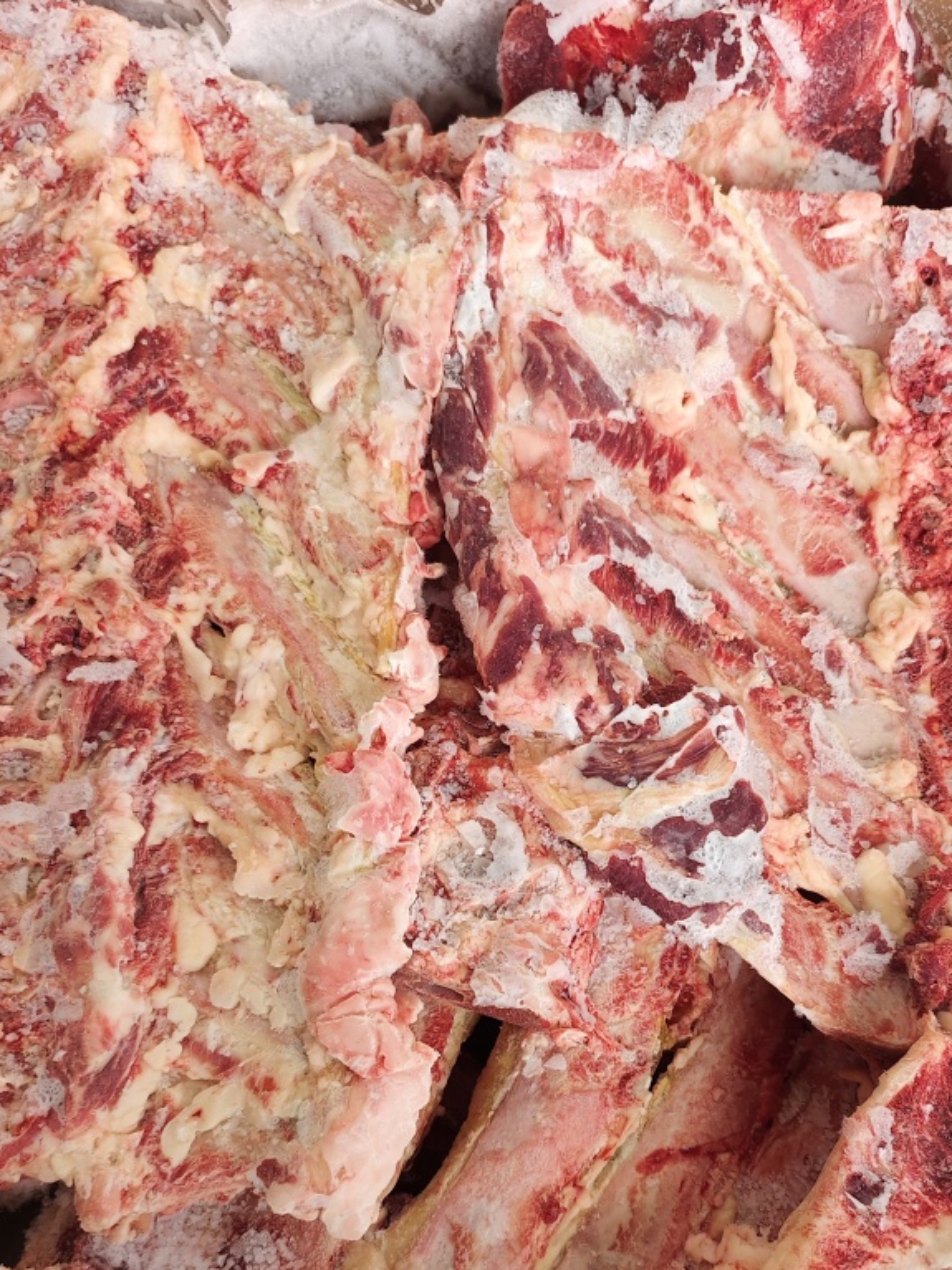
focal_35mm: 32
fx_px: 1174
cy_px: 779
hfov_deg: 44.1
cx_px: 513
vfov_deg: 56.3
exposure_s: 1/176
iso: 50
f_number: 1.57
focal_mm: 6.51
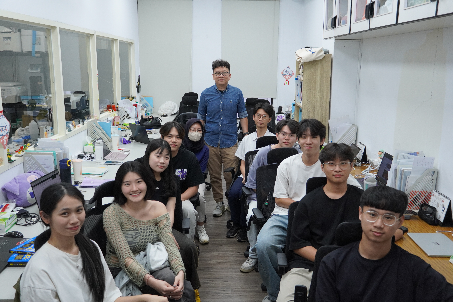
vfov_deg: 38.4
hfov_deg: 55.1
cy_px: 151
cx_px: 226
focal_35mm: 34
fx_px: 434
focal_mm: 23
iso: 1000
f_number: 4
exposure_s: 1/160
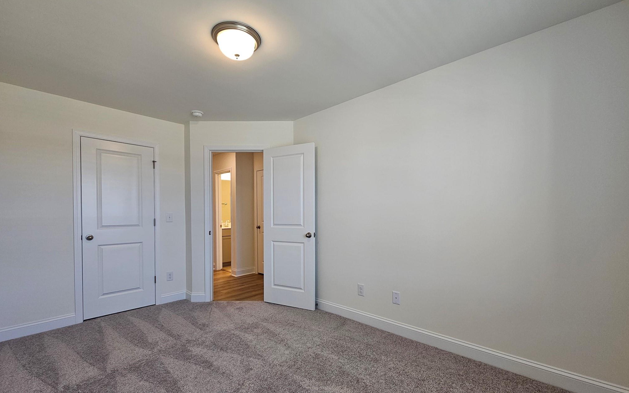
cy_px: 221
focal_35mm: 14
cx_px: 317
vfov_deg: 78.3
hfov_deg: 105.3
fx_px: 240
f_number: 2.2
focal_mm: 2.2
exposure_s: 1/60
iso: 80
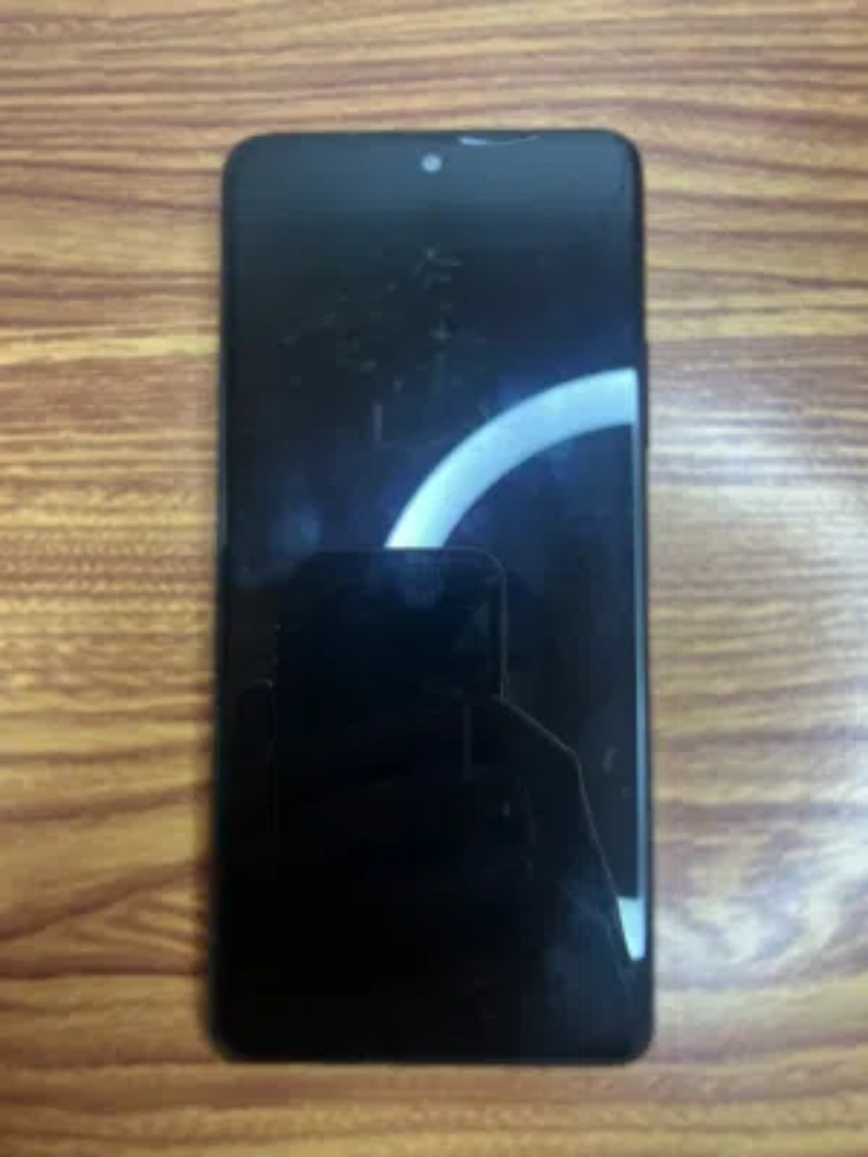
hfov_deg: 53.1
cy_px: 578
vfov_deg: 67.3
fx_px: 869
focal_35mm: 26
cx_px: 434
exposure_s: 1/60
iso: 200
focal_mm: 5.7
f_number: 1.5
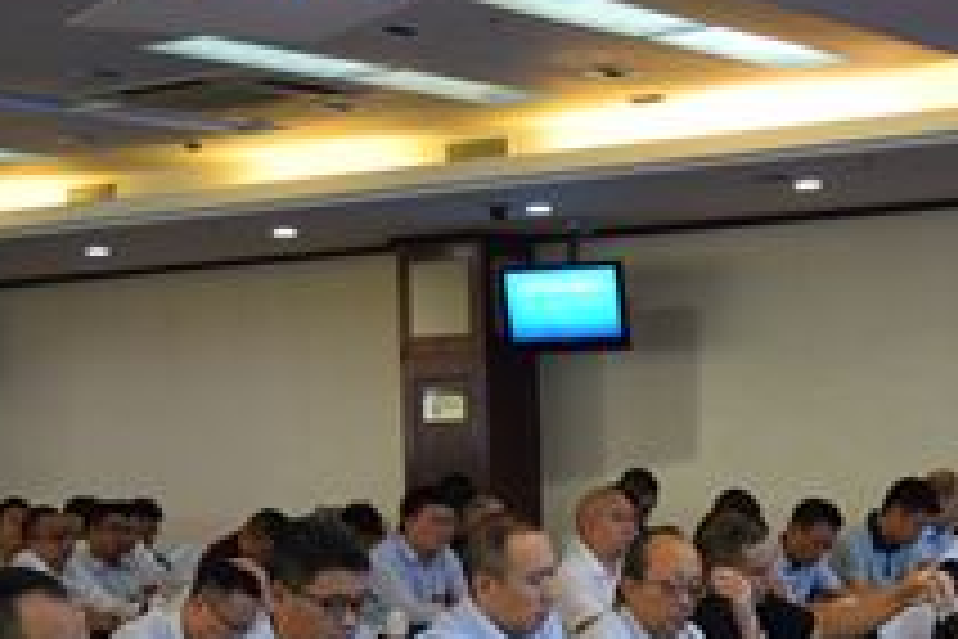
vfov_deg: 14.3
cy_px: 538
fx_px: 2533
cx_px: 607
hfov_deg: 21.4
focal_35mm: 95
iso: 900
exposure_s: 1/60
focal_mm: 27
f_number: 4
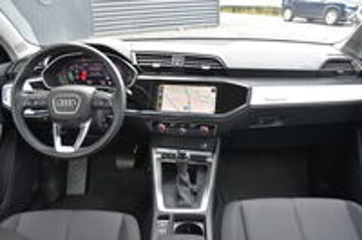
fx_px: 301
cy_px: 120
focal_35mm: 30
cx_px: 181
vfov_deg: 43.5
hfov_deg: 62.0
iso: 400
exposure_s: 1/60
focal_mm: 20
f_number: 4
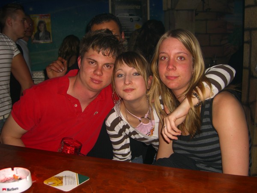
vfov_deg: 37.7
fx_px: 282
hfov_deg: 49.0
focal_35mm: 38
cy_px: 96
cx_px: 128
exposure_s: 1/60
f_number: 2.8
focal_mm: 7.9
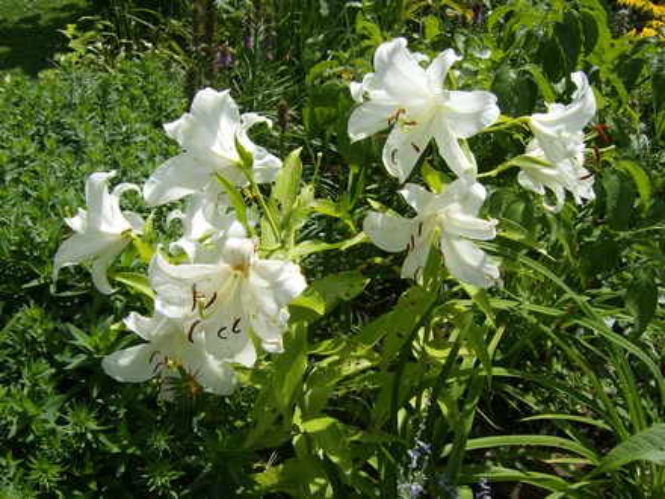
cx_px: 332
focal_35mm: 36
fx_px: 692
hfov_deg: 51.4
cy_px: 250
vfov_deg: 39.7
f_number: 4.7
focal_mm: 6
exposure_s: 1/505
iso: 100
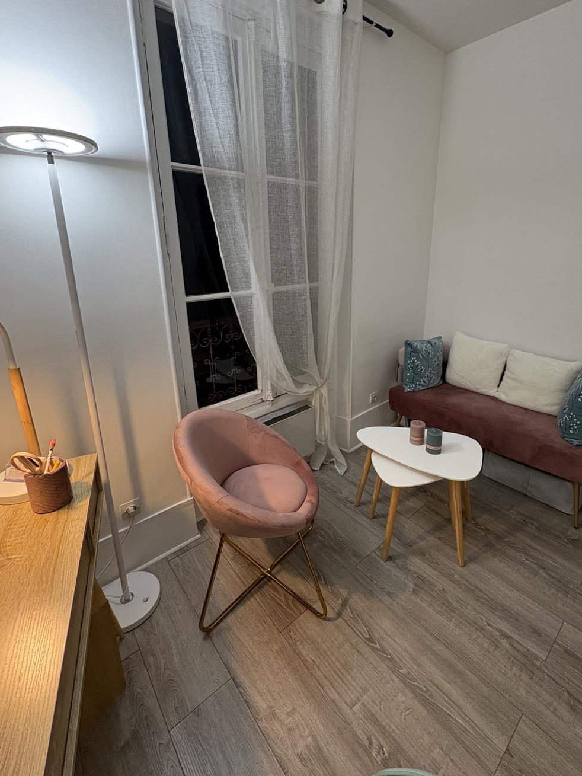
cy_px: 346
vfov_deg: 94.1
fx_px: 359
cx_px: 309
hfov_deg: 78.0
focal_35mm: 16
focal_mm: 2.22
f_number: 2.2
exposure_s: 1/60
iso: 250
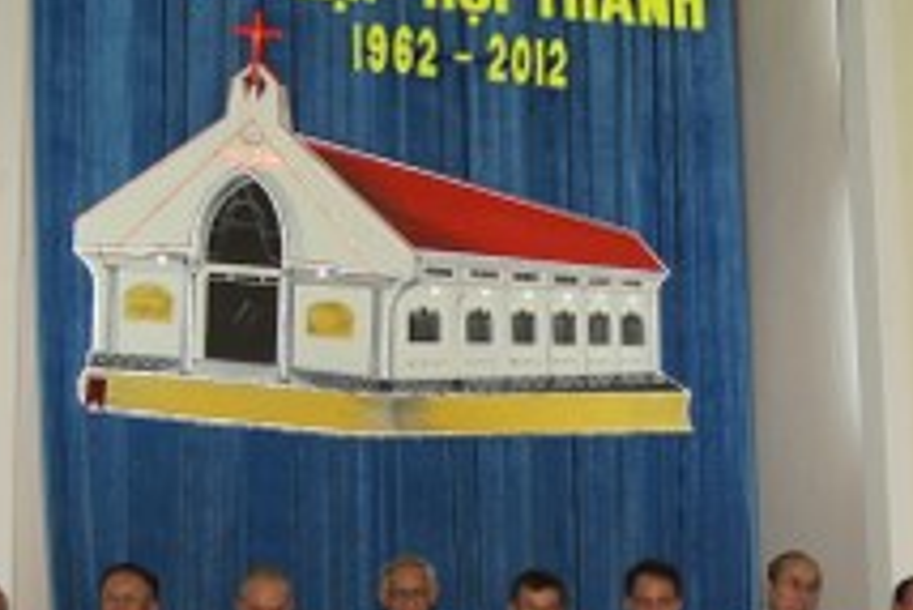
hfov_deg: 26.0
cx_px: 670
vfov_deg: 17.5
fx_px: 1954
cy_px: 559
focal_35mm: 77
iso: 800
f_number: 7.1
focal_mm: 20
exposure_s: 1/40
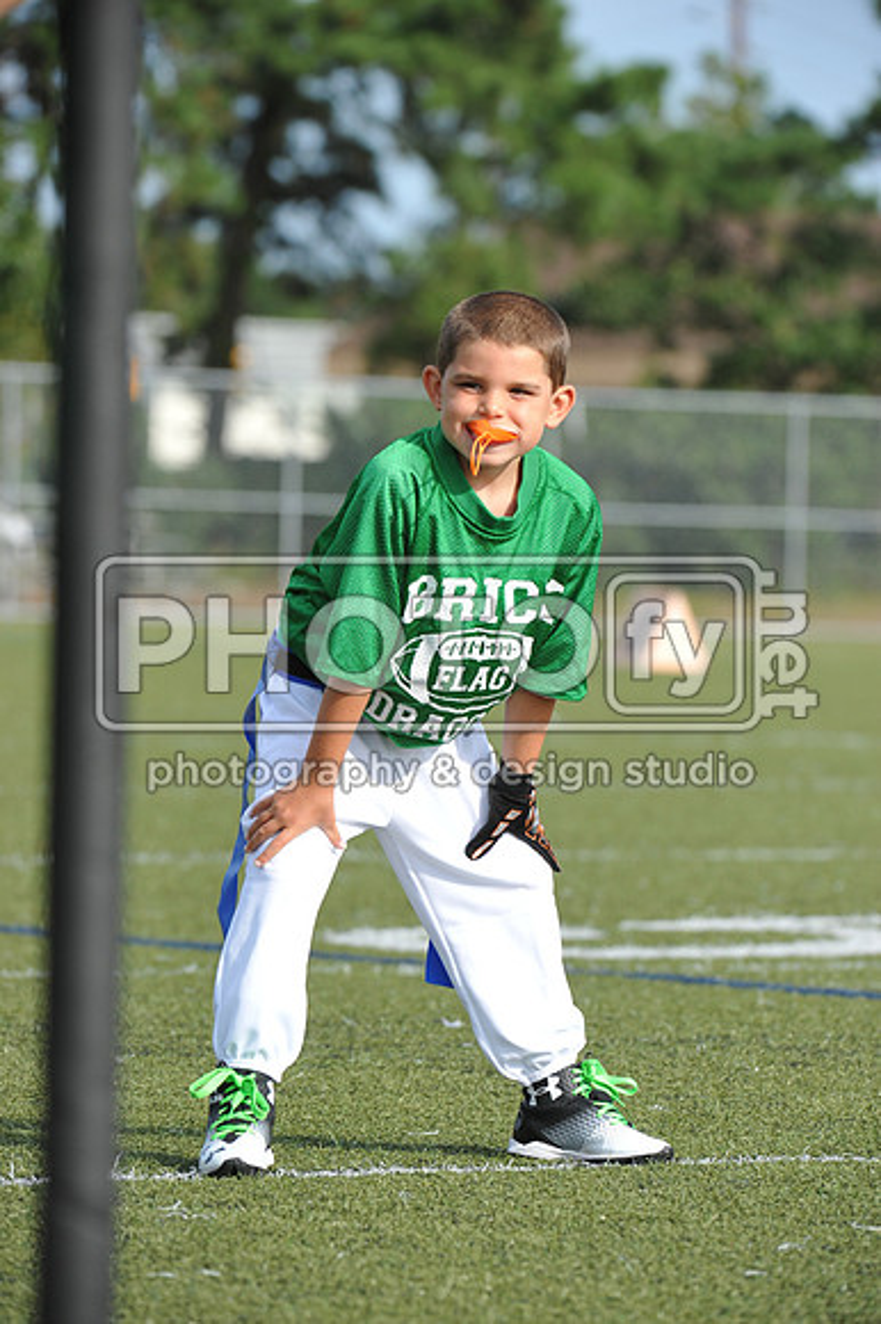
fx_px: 8820
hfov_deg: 5.7
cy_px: 662
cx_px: 440
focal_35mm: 240
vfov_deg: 8.6
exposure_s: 1/1000
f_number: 7.1
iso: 800
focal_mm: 240
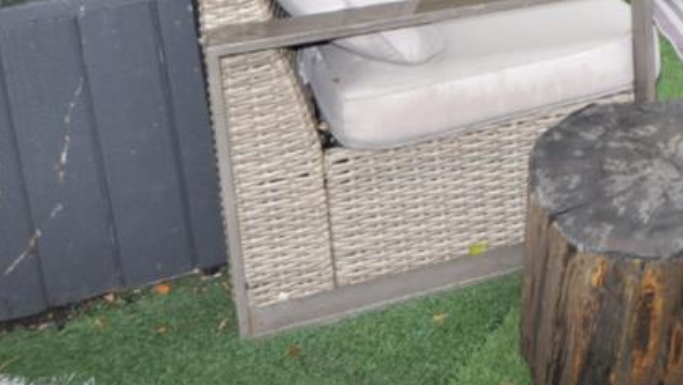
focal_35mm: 67
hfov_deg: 25.6
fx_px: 1214
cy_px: -205
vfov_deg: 16.3
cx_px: 952
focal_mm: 12
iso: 200
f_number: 4.8
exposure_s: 1/200
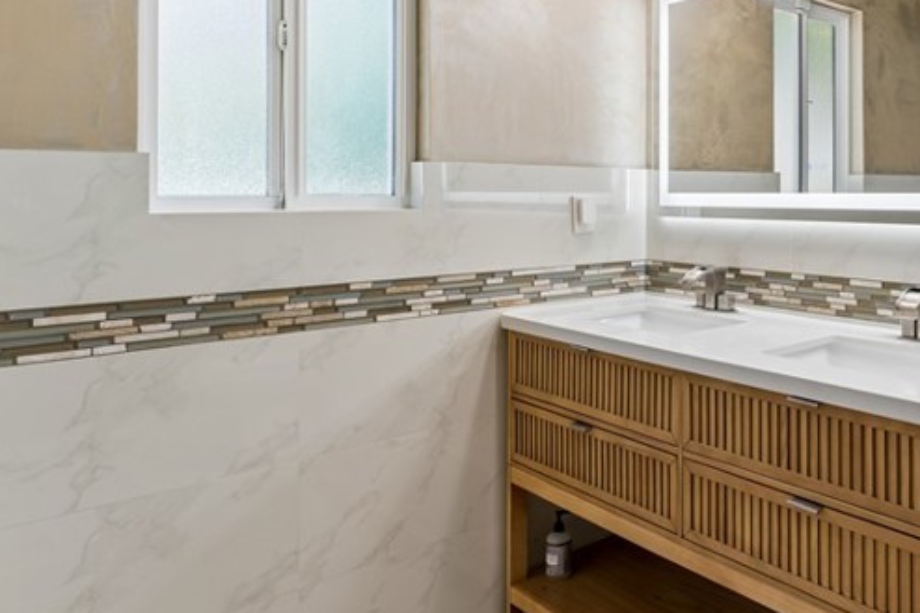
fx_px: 741
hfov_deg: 55.1
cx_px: 832
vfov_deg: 43.9
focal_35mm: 29
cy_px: 179
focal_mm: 14
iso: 100
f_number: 13
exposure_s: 1/6
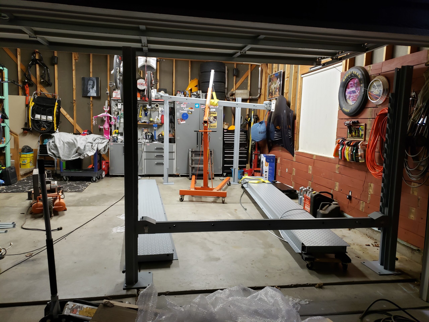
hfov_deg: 67.3
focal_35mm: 26
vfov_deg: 53.1
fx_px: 322
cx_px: 214
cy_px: 161
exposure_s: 1/60
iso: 200
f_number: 1.5
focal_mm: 4.3
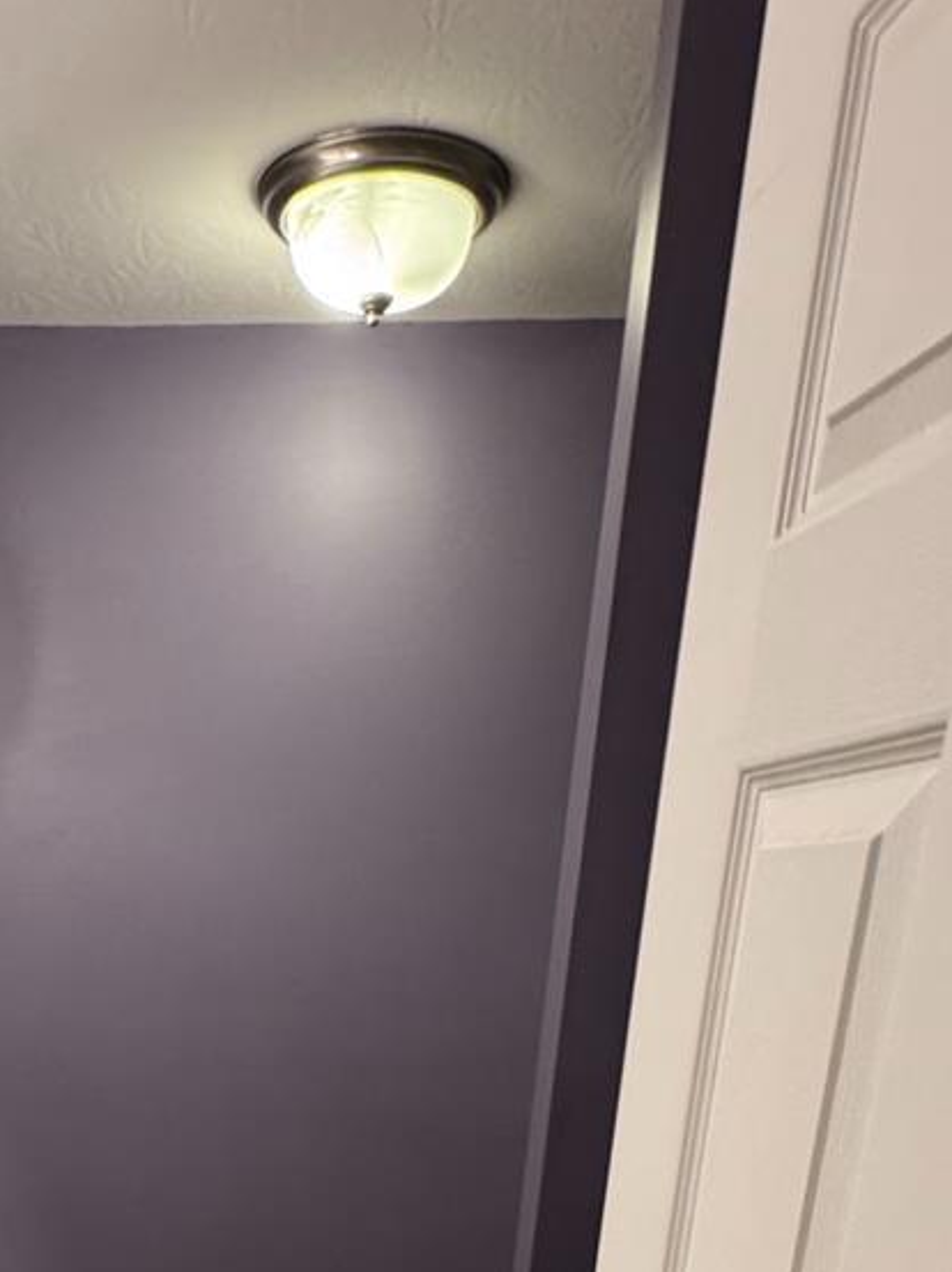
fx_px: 1395
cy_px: 1392
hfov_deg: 36.0
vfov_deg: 40.0
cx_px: 151
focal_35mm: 38
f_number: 2.2
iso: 250
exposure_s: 1/60
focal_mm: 2.22
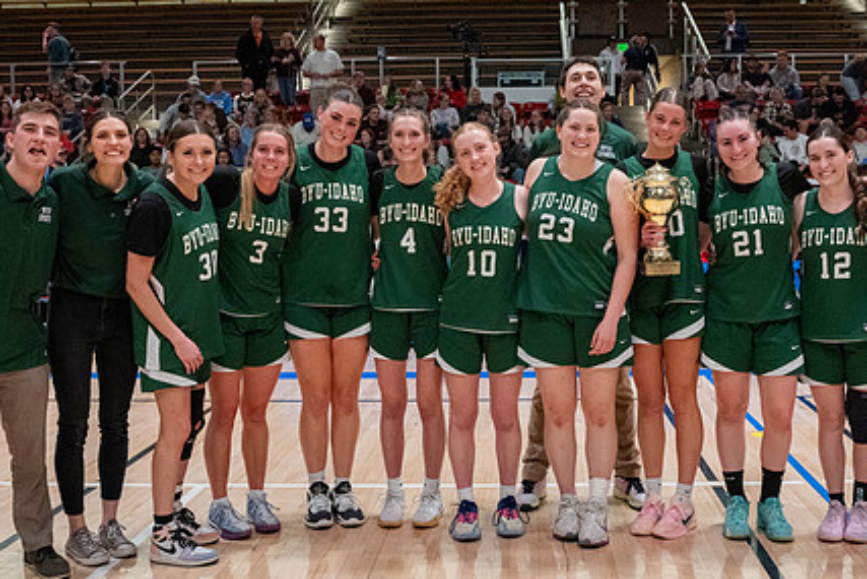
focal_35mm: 43
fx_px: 1036
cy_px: 258
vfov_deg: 31.2
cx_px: 498
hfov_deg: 45.3
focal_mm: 25
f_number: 8
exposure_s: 1/80
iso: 6400
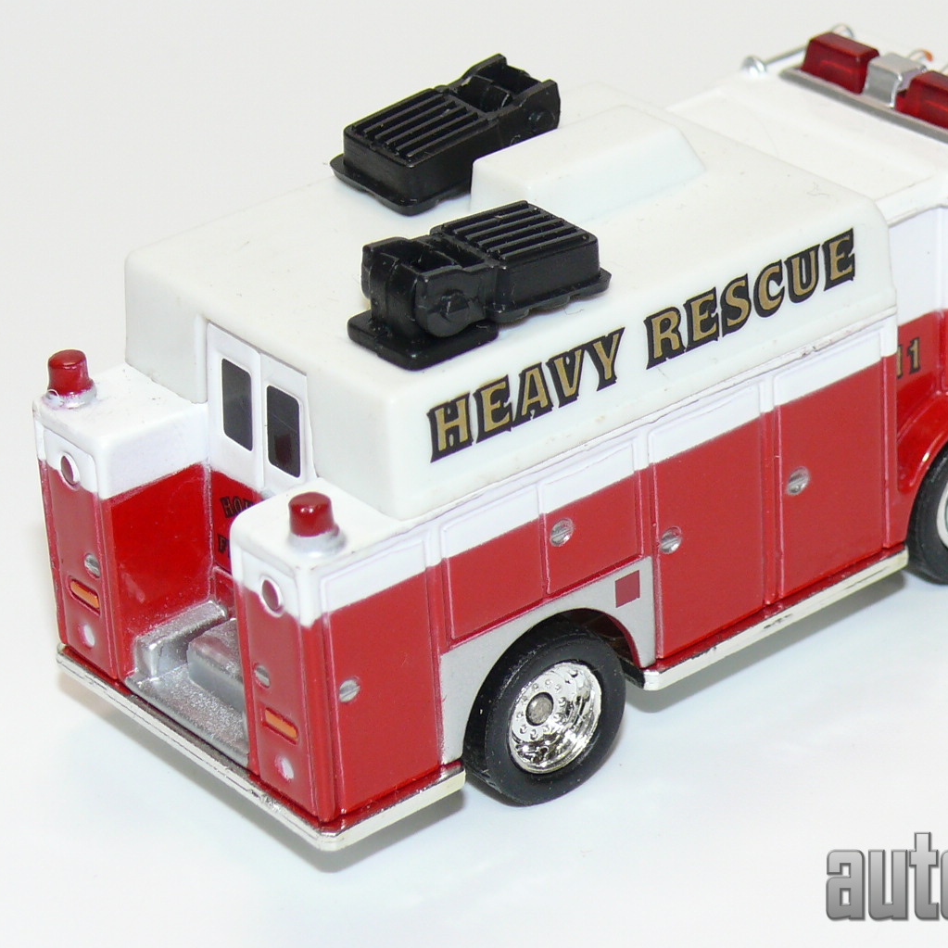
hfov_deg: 14.2
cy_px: 399
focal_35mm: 123
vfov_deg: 14.2
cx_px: 613
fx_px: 3811
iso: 100
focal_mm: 12.5
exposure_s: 1/30
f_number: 4
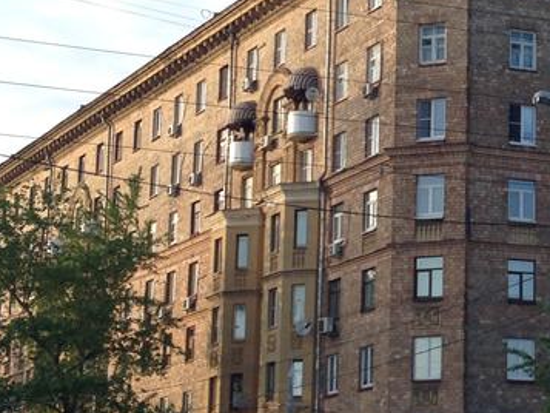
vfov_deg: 13.3
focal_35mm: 111
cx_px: 613
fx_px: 1764
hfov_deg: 17.1
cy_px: 210
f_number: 2.4
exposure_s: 1/423
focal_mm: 4.12
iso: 50
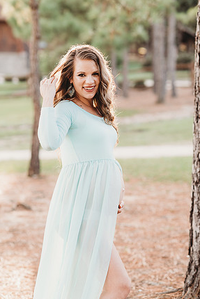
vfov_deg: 22.9
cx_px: 97
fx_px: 741
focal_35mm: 89
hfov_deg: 15.4
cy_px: 154
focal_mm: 85
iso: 160
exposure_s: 1/200
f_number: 2.5
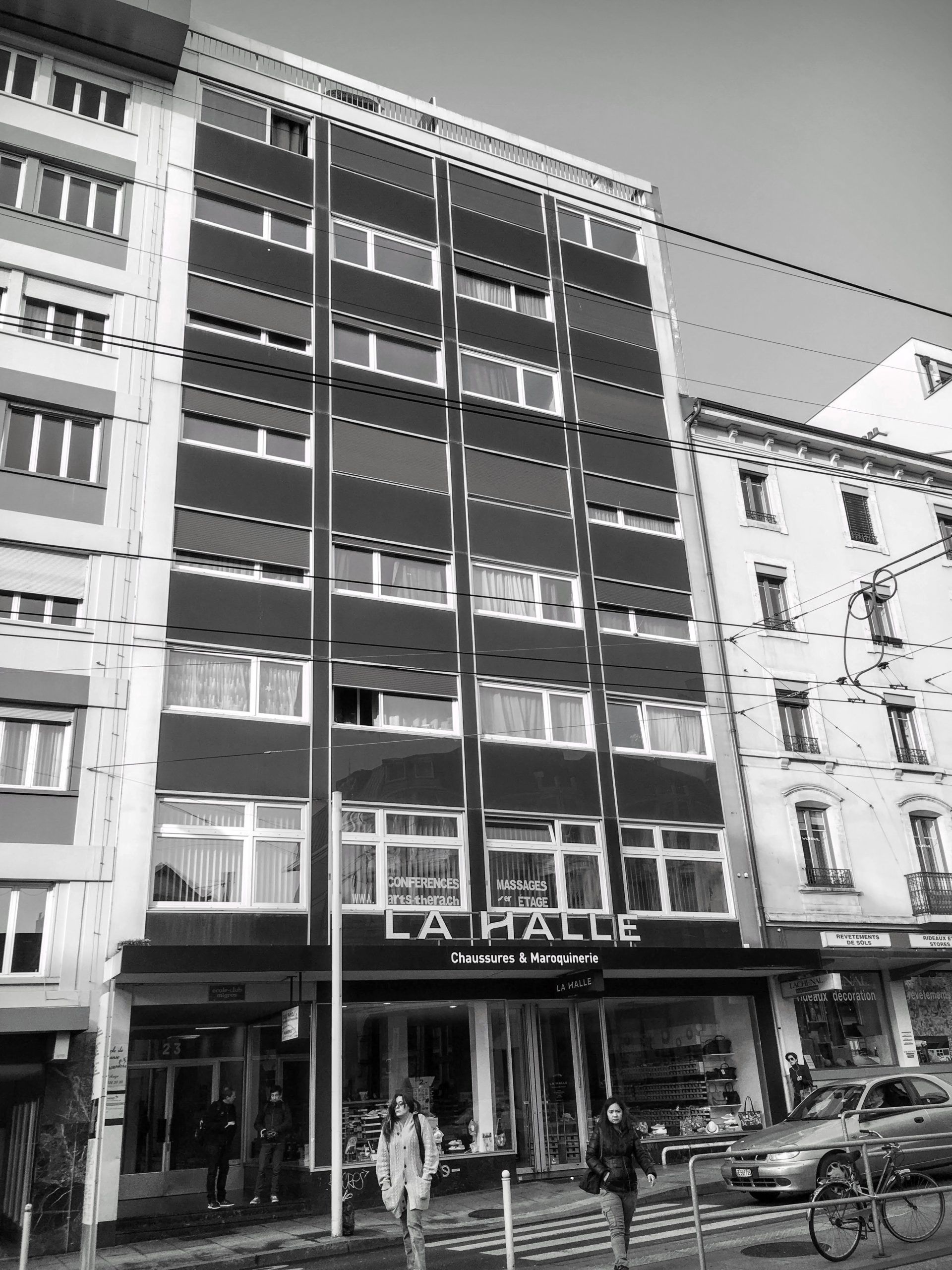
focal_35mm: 29
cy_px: 635
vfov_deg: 61.7
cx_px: 476
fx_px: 1063
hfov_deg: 48.2
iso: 25
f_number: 2.2
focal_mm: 4.15
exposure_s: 1/405
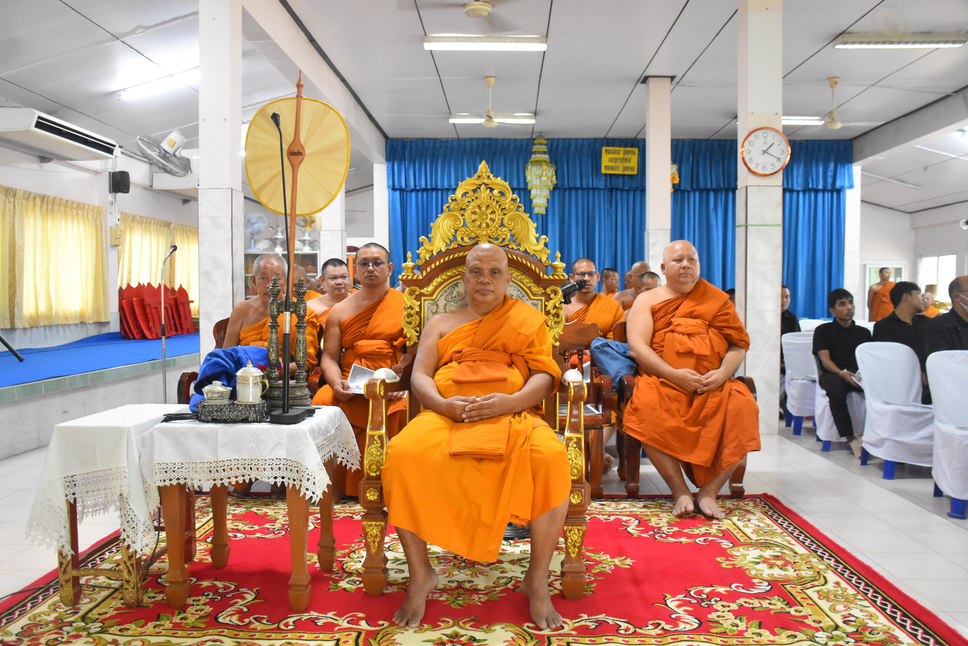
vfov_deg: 43.6
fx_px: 807
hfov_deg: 61.9
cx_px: 484
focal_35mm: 30
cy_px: 323
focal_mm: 20
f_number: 3.5
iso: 3200
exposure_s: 1/60
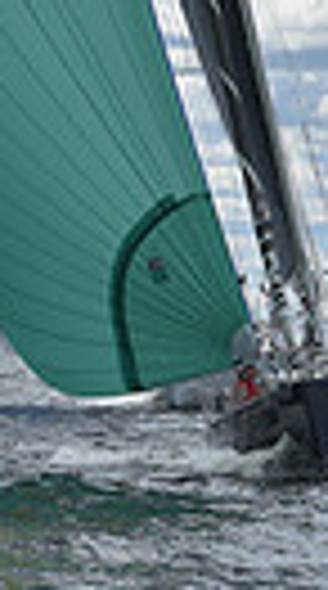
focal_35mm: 442
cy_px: -248
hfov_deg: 2.7
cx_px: 173
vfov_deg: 4.9
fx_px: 6883
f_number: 11
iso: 250
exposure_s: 1/800
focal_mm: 95
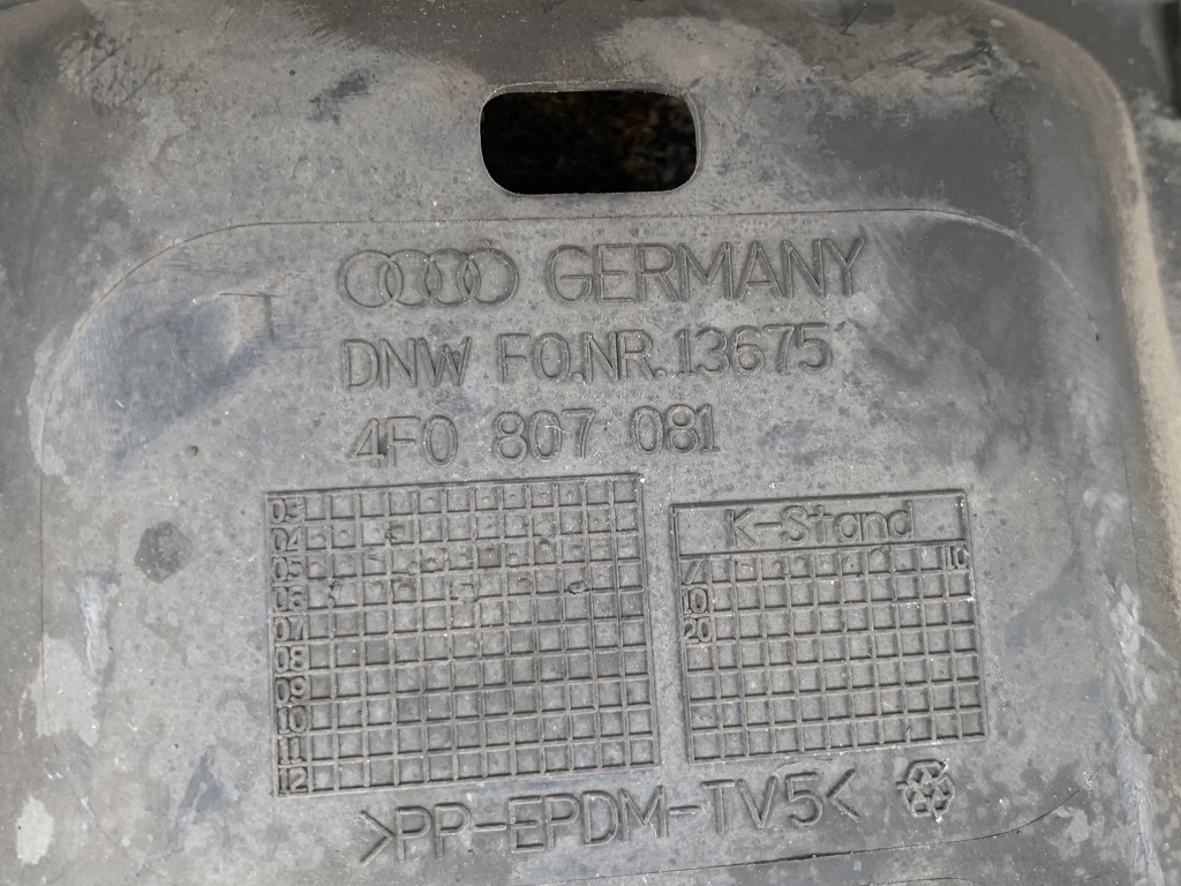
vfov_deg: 53.1
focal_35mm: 26
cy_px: 443
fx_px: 887
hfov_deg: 67.3
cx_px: 590
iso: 40
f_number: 1.8
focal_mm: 4.25
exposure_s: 1/122
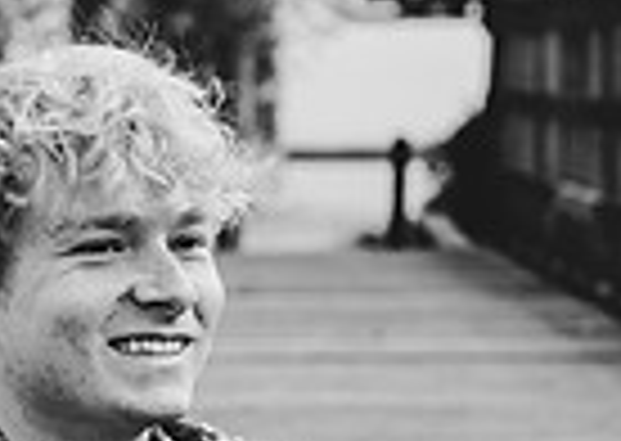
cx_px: 232
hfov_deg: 4.9
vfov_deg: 3.5
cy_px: 814
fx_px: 7235
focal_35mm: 411
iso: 100
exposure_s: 1/100
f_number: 3.2
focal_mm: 43
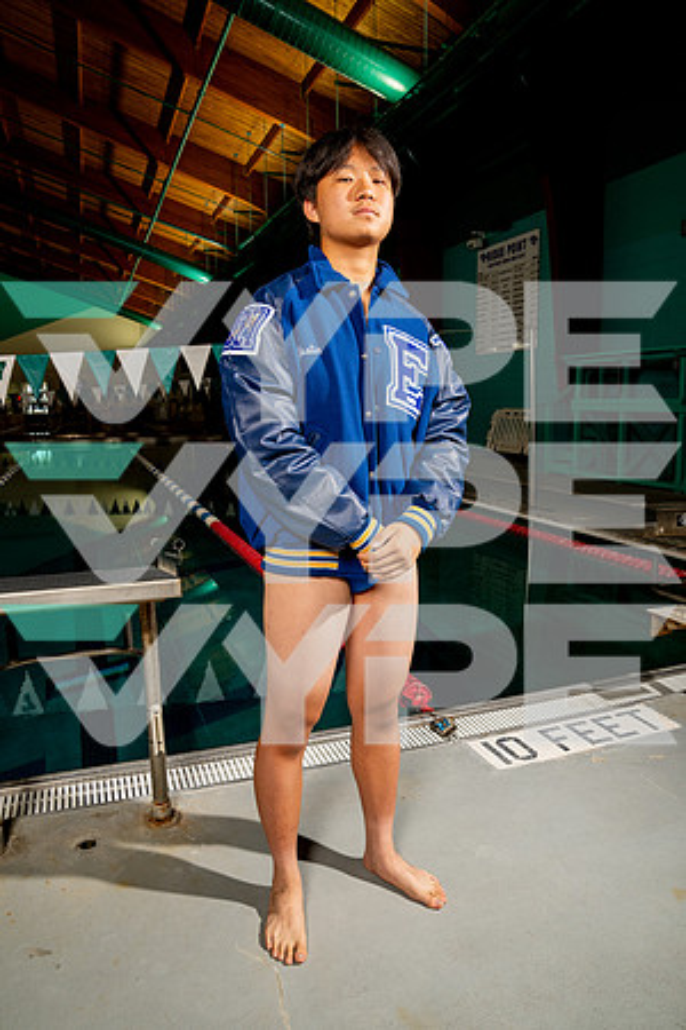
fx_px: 686
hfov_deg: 53.1
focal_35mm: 24
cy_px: 515
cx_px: 343
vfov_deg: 73.7
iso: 500
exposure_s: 1/125
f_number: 7.1
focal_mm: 24
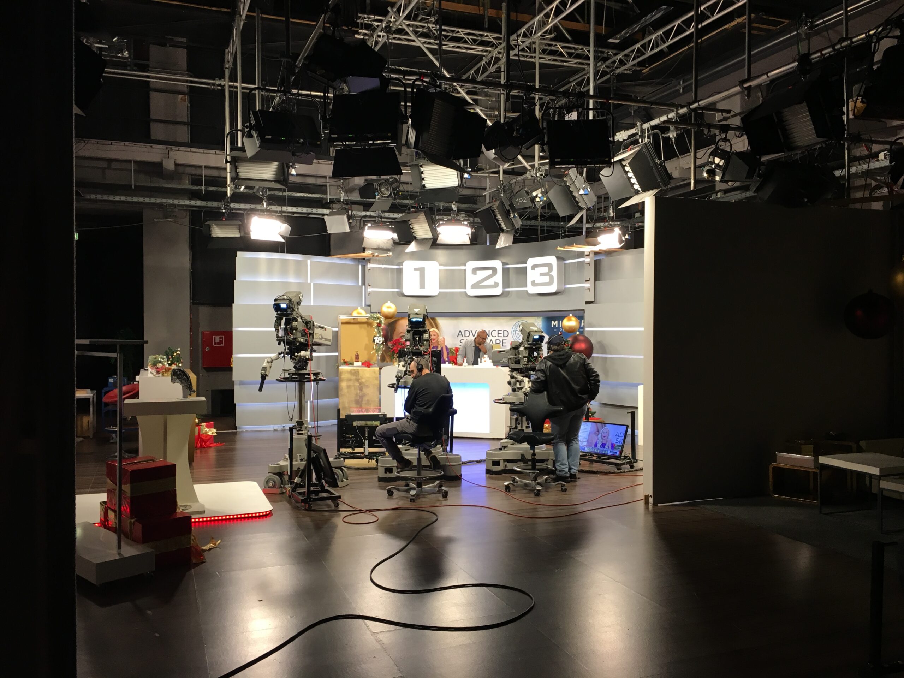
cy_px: 339
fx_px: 757
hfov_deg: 61.7
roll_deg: -0.4
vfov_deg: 48.2
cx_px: 452
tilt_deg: -0.5
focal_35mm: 29
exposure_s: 1/33
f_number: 2.2
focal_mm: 4.15
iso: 64
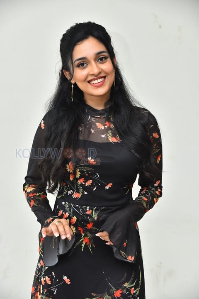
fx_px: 713
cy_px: 150
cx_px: 100
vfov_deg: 23.6
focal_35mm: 86
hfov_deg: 15.9
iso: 2500
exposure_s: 1/100
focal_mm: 86
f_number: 5.6
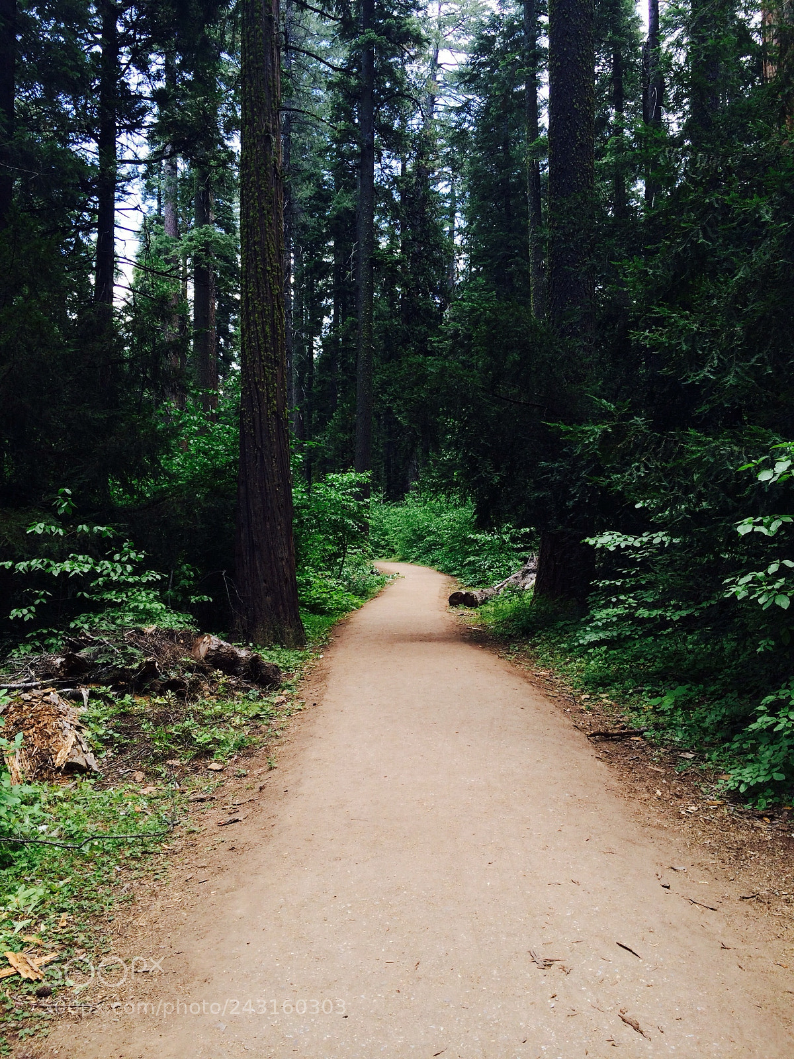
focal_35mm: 30
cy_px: 530
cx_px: 397
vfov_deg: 60.0
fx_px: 917
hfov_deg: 46.8
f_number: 2.2
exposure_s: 1/348
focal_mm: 4.12
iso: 32
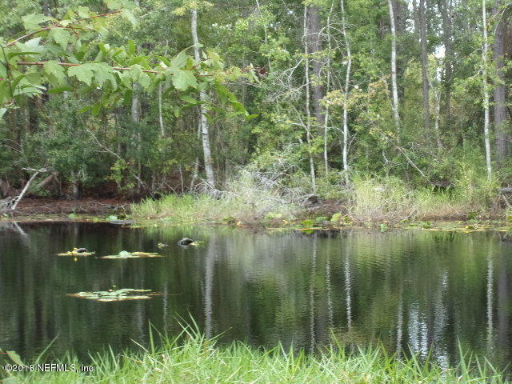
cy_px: 192
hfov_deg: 21.8
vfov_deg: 16.4
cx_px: 256
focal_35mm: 90
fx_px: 1331
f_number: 5
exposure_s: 1/40
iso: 83
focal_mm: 16.2
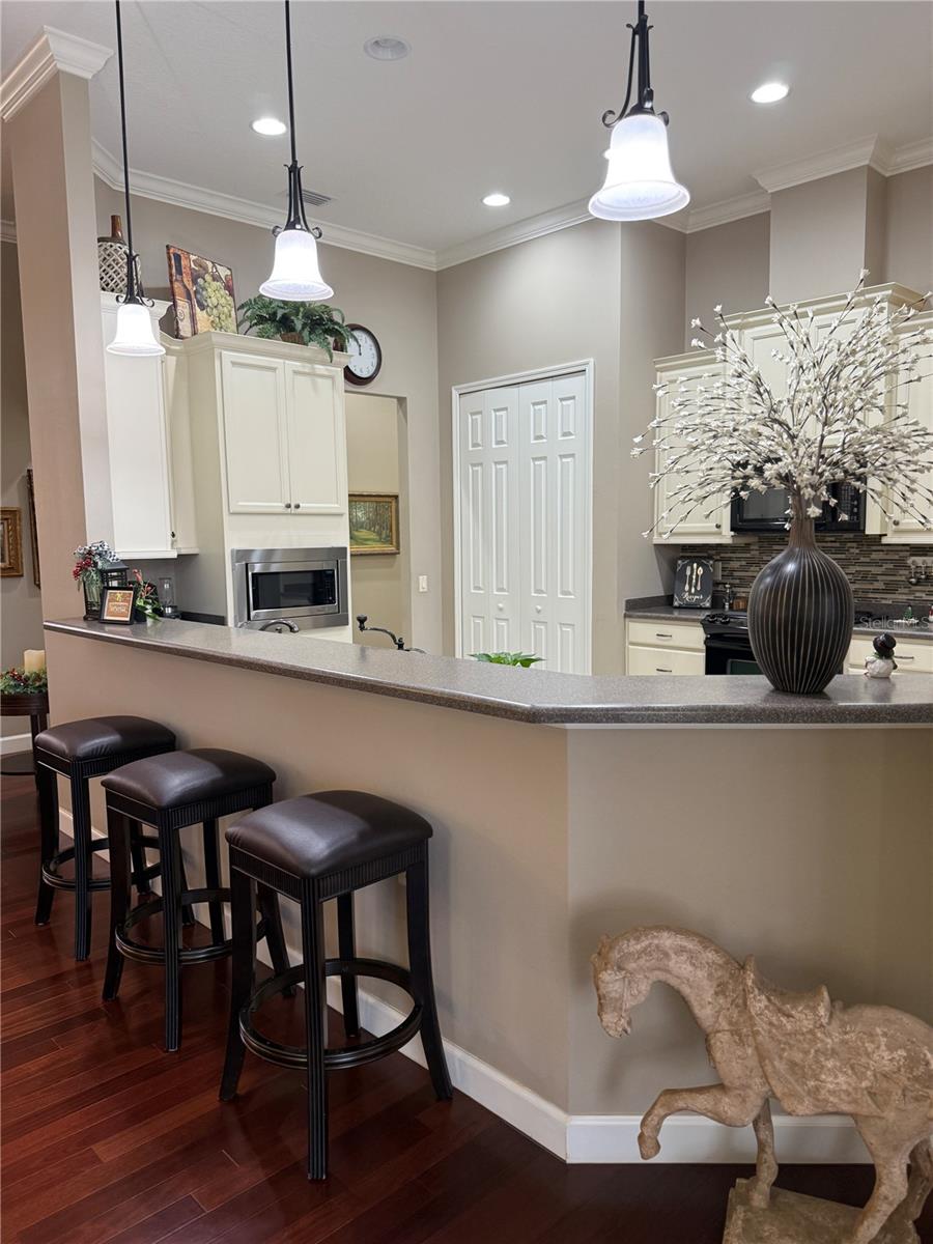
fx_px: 862
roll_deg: +0.7
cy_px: 622
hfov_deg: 56.8
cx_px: 466
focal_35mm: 24
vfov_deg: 71.6
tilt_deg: -6.1
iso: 200
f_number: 1.78
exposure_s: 1/60
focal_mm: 6.76
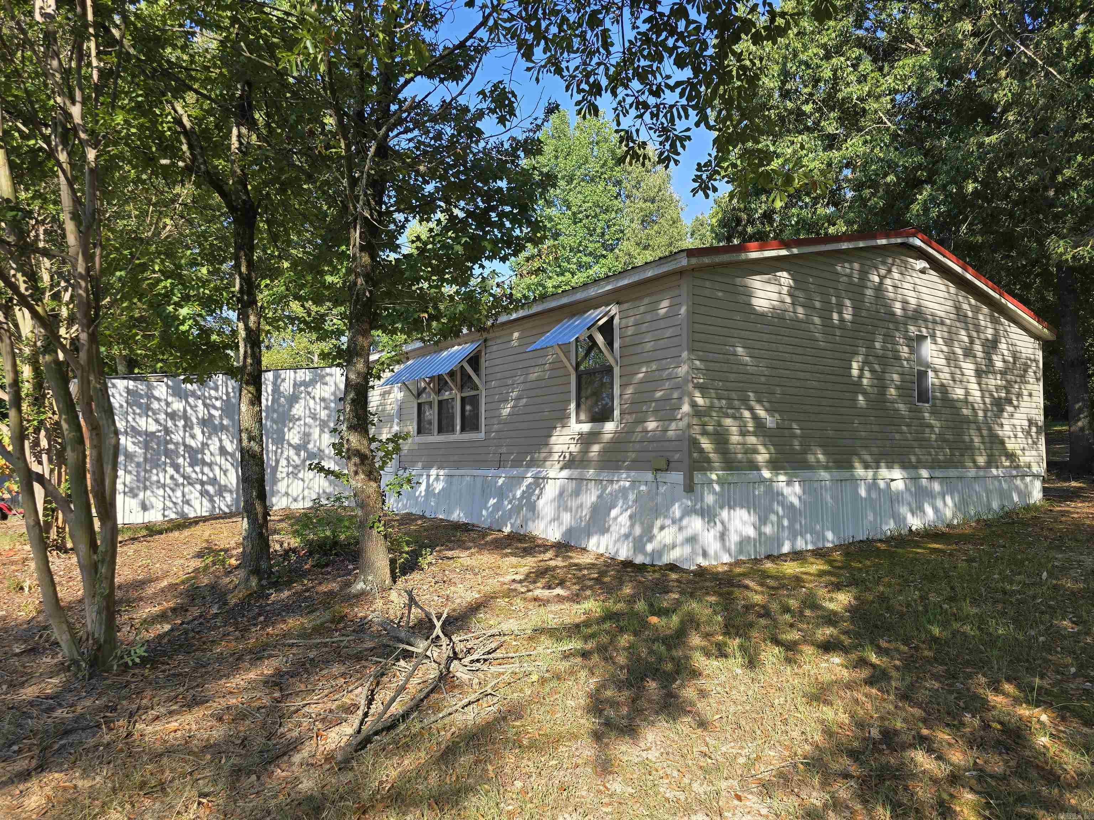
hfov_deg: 73.9
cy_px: 410
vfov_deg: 58.9
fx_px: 727
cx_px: 547
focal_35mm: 23
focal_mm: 6.3
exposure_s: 1/221
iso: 12
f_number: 1.7
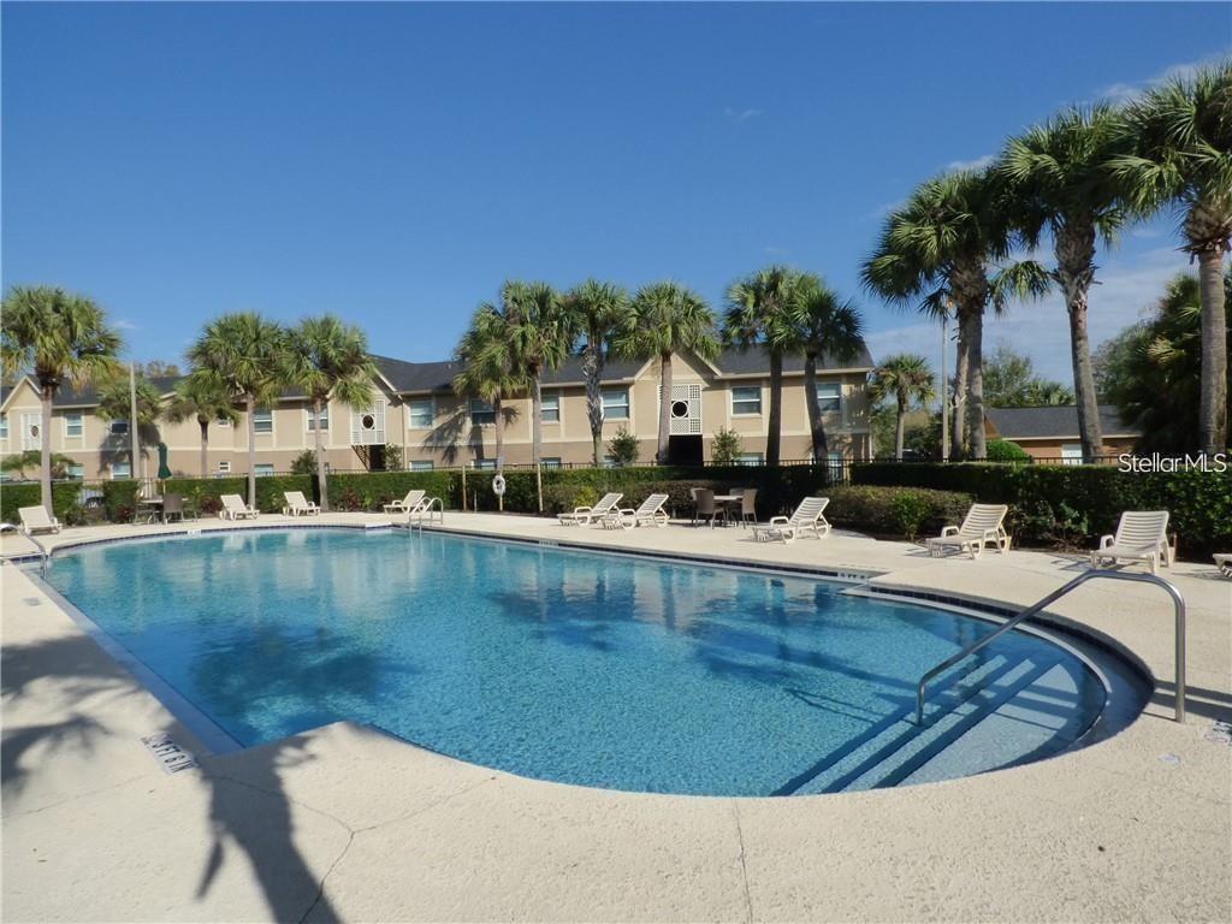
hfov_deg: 81.7
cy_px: 462
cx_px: 616
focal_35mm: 20
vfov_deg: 66.0
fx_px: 712
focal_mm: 3.58
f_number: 6.3
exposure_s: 1/800
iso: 200
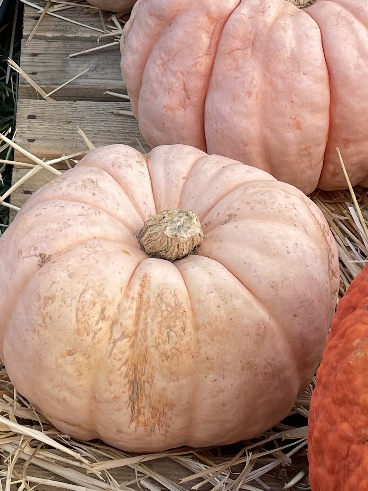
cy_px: -10
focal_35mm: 83
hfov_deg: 17.5
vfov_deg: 22.6
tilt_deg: -26.9
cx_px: 44
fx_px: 1177
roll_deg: +0.2
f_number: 1.6
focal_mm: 4.2
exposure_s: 1/437
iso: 32
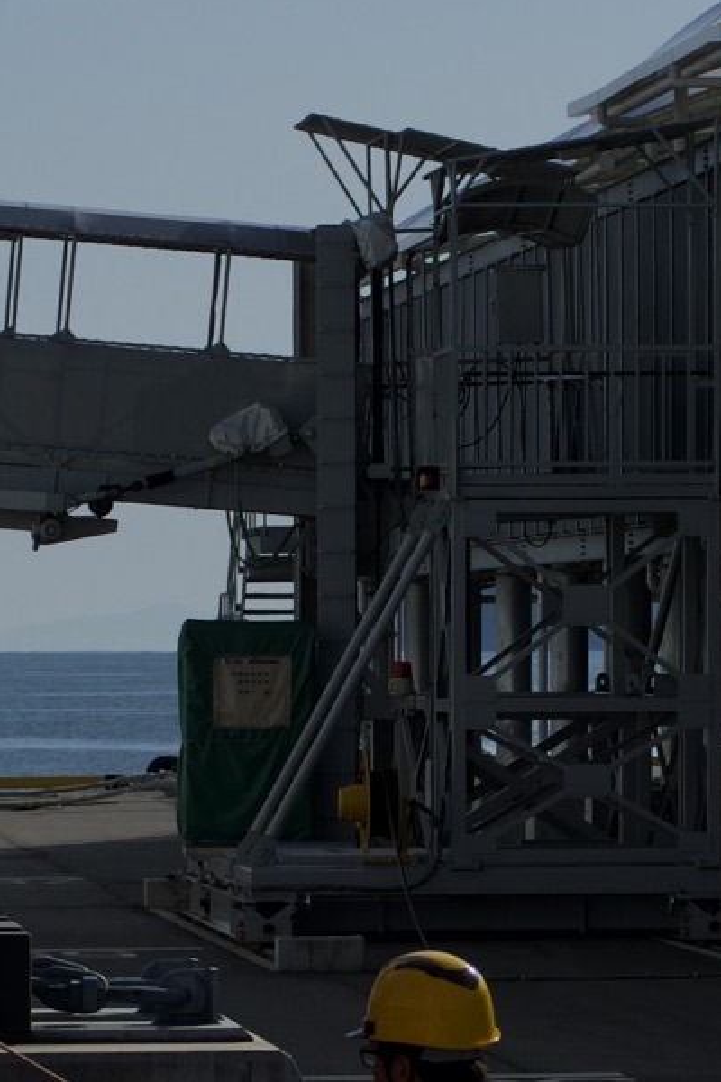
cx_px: 40
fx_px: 6759
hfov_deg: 6.1
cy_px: 427
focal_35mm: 225
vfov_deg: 9.1
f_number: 5.6
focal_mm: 50
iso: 200
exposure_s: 1/2000
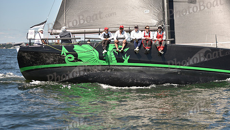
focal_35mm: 91
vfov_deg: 13.3
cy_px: 39
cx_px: 142
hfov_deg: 23.4
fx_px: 555
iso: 250
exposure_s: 1/1600
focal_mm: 70
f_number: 2.8
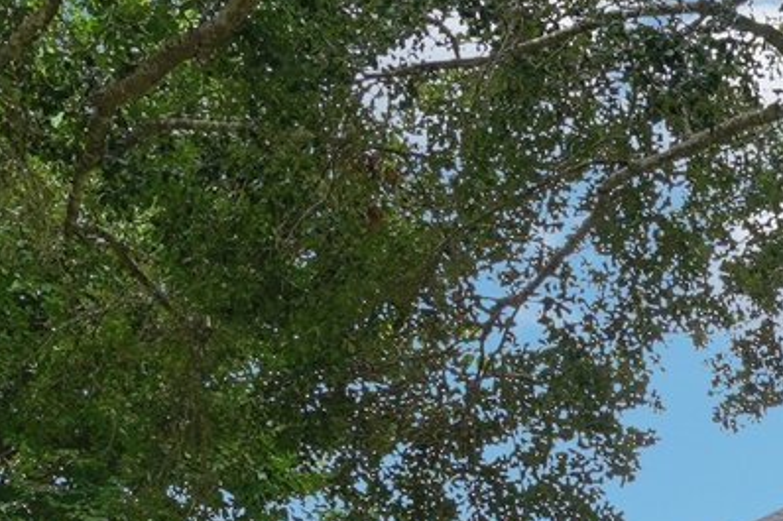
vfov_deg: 7.7
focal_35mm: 170
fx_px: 3696
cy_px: 1072
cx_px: 1365
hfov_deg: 11.3
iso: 500
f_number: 8
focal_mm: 33
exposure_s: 1/250
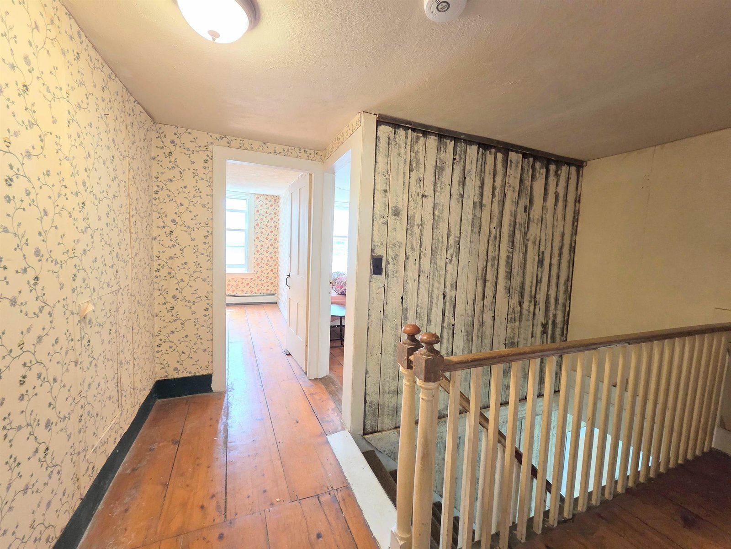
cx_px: 366
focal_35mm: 13
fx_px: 275
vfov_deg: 89.9
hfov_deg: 106.2
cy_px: 274
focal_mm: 2.2
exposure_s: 1/60
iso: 250
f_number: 2.2
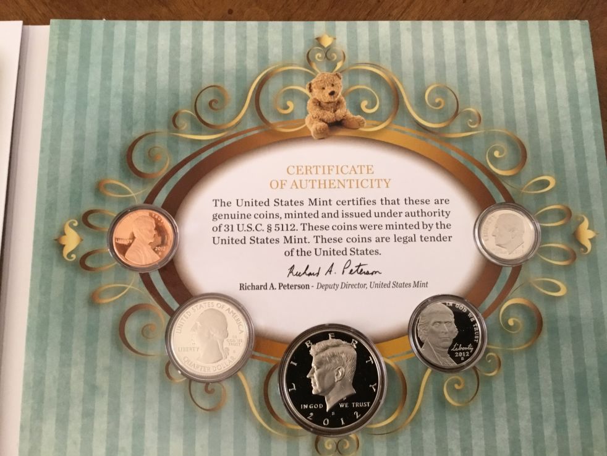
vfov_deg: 45.5
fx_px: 544
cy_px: 228
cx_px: 304
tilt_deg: -80.0
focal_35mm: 31
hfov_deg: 58.3
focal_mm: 3.3
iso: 125
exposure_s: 1/30
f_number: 2.4
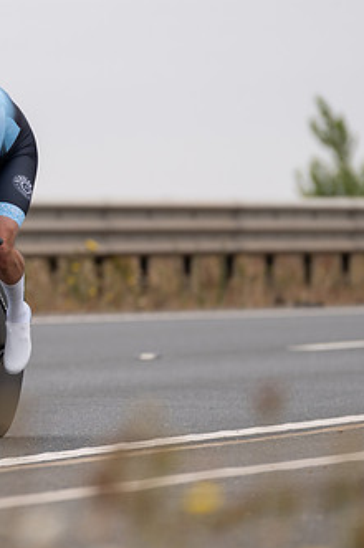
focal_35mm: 550
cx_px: -59
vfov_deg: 3.8
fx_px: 8359
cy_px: 197
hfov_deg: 2.5
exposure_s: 1/800
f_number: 2.8
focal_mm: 200
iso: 100
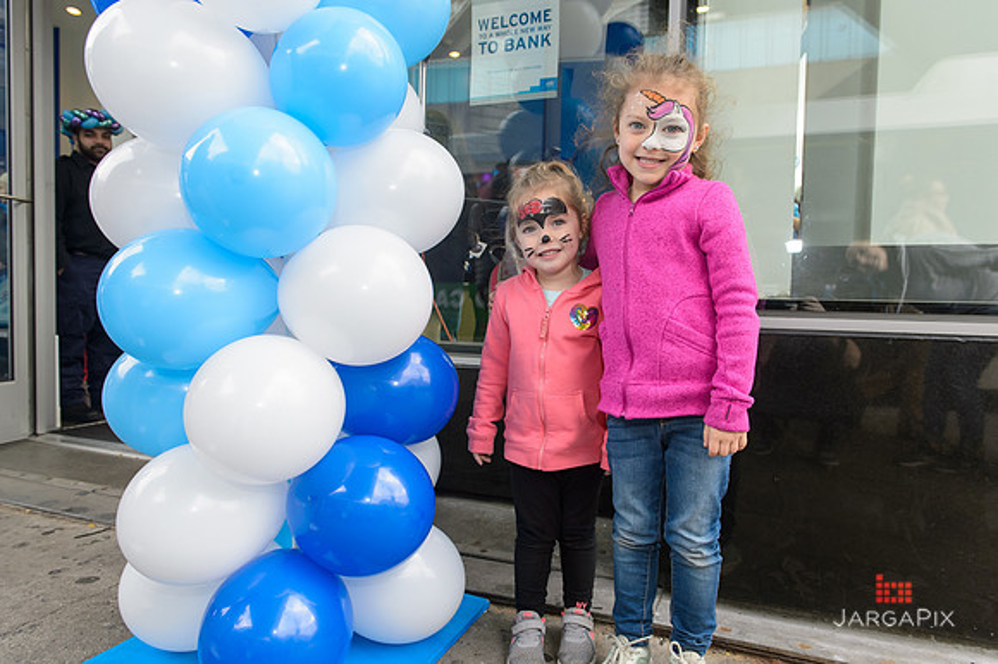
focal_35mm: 24
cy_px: 332
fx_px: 665
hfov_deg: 73.8
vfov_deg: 53.1
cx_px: 499
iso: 640
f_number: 4.5
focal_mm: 24
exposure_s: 1/250
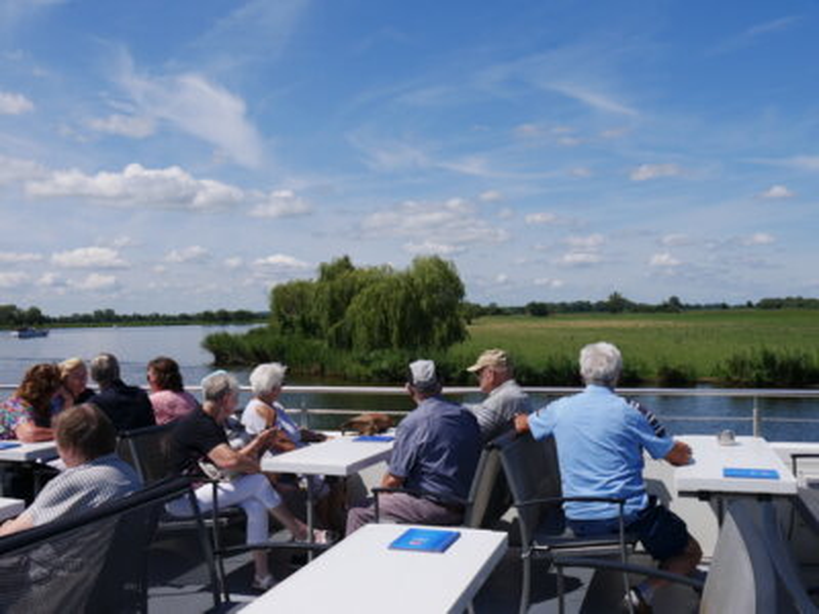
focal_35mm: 36
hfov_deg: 51.4
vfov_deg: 39.7
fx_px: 852
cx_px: 410
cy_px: 307
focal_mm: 18
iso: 200
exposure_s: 1/640
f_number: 10
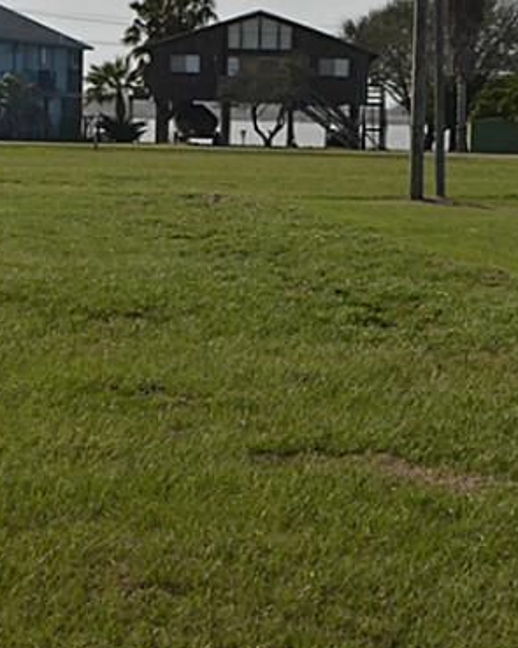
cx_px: 256
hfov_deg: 10.4
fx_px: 2837
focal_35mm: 148
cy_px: 313
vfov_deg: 13.0
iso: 720
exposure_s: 1/5000
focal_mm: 38
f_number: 9
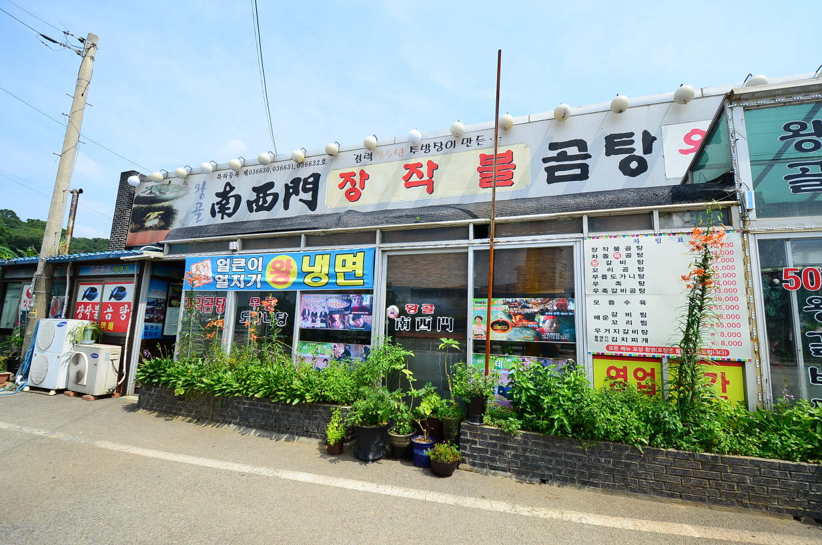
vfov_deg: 77.1
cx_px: 411
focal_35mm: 15
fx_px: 342
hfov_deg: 100.5
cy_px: 272
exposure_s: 1/400
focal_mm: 10
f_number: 5.6
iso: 125
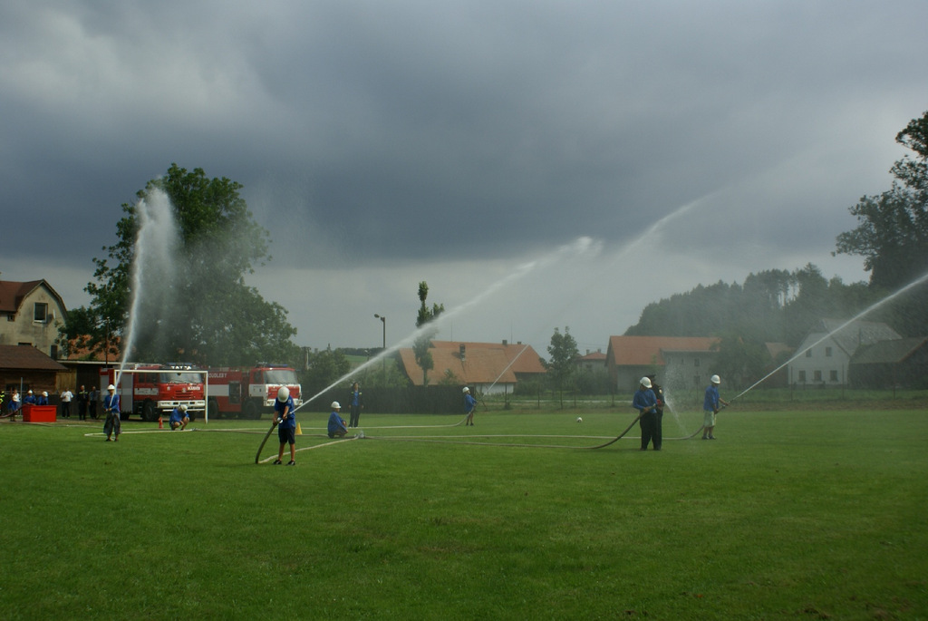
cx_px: 464
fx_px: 1006
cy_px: 310
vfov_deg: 34.3
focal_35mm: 39
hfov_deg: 49.5
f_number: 8
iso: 100
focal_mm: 26
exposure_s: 1/100
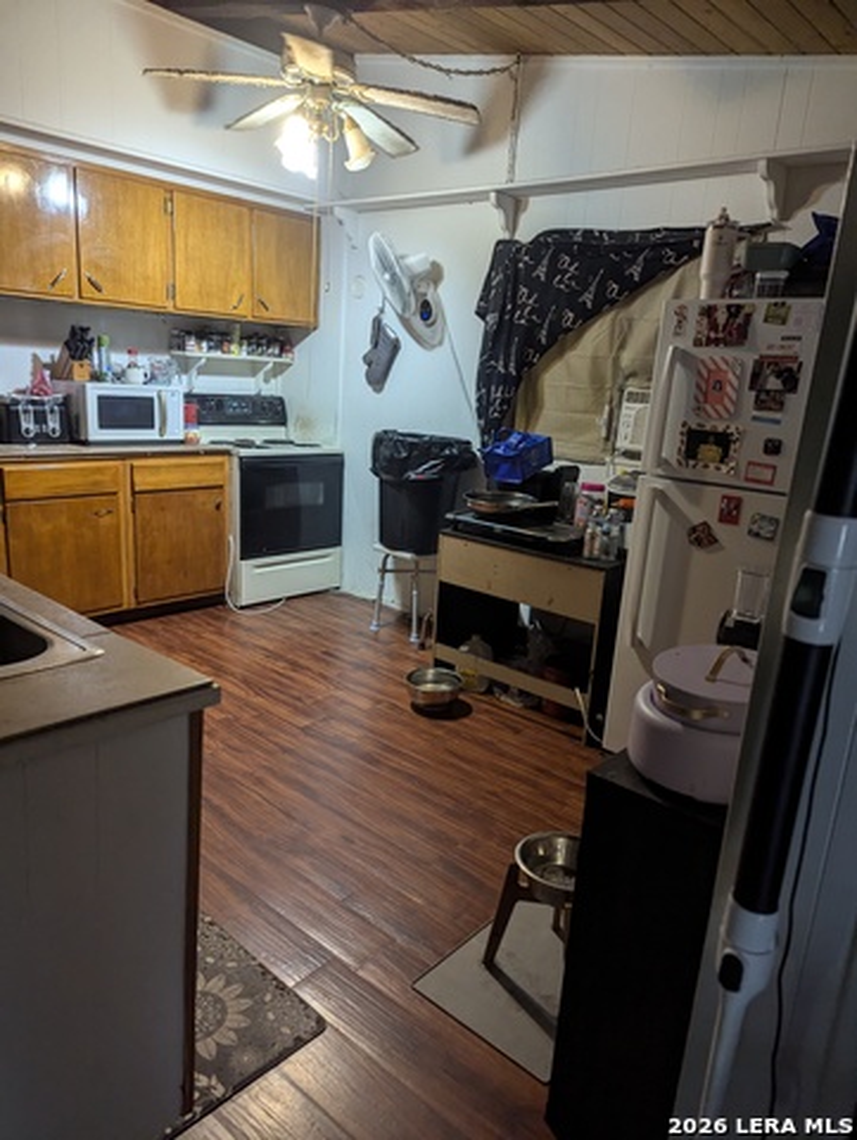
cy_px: 570
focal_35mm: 24
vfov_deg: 71.5
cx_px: 428
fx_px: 791
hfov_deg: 56.9
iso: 604
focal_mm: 6.81
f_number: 1.85
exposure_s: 1/120
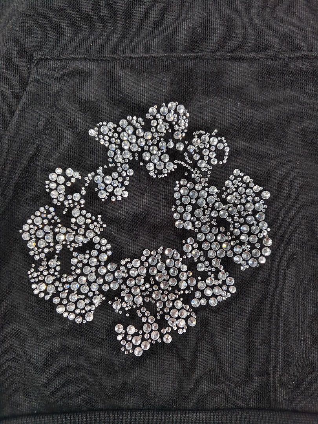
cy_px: 212
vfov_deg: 71.6
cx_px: 159
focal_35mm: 24
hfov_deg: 56.8
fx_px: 294
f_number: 1.88
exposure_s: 1/50
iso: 1377
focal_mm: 5.56
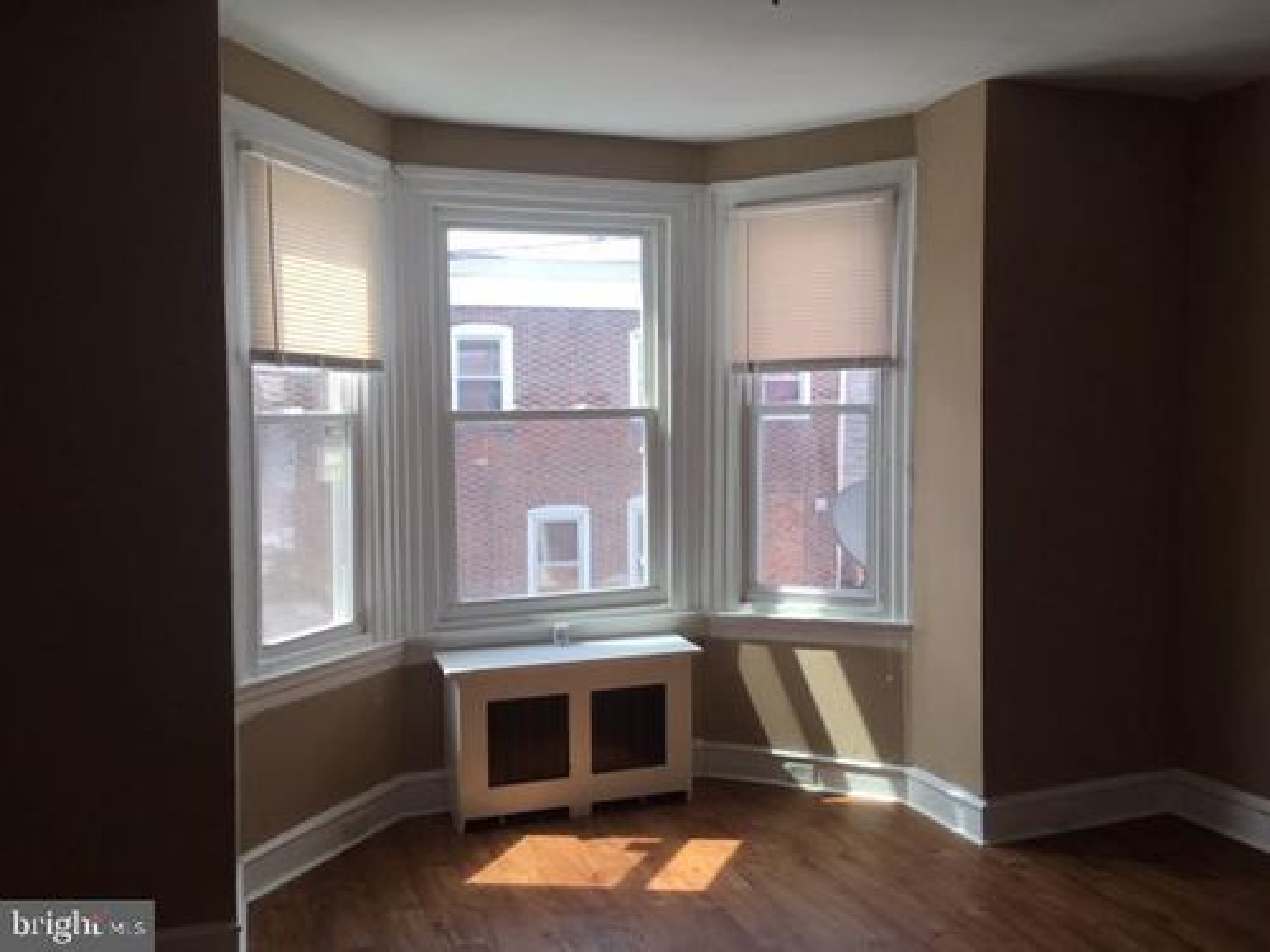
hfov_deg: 61.7
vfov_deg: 48.2
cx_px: 635
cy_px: 476
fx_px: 1064
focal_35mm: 29
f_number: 2.2
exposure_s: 1/197
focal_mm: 4.15
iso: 25
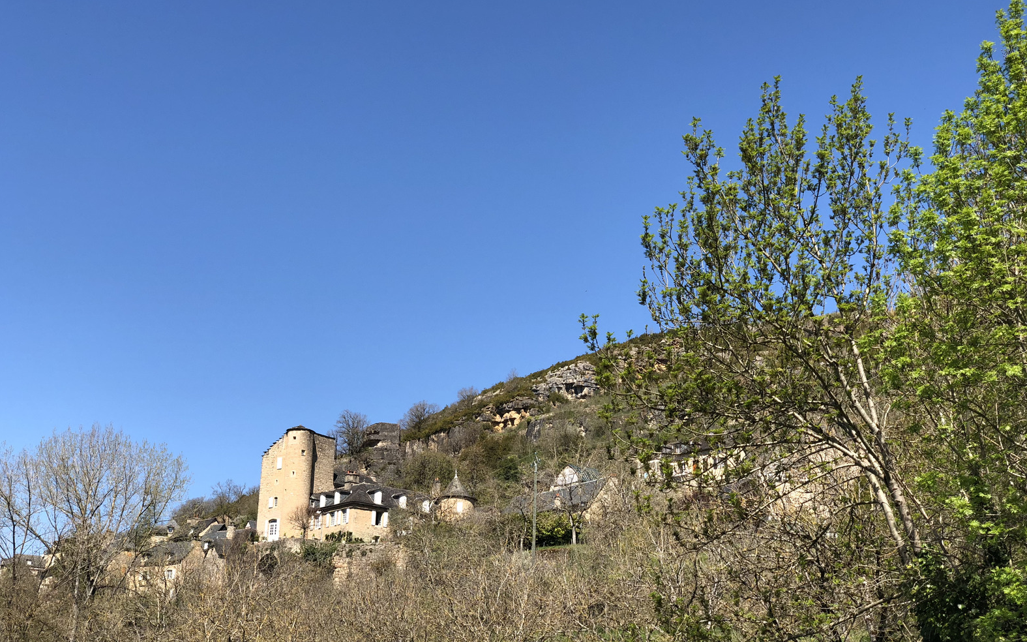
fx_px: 1567
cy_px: 330
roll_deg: -1.2
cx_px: 513
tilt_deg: +17.3
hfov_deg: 36.3
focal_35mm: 56
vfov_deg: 23.1
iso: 16
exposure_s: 1/827
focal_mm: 6
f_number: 2.4
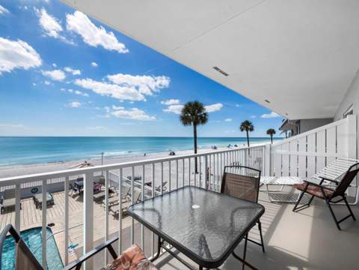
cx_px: 180
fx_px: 145
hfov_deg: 102.1
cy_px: 135
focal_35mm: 14
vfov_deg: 85.7
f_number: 11
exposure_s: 1/200
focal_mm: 7
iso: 400
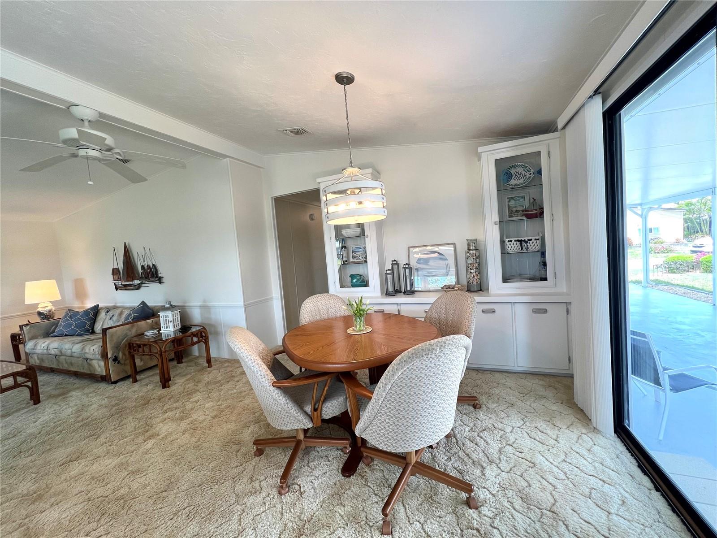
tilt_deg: -3.4
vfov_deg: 89.9
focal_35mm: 13
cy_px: 269
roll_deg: +5.1
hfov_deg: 106.2
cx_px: 358
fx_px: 269
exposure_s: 1/120
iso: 80
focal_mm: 1.57
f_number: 1.8
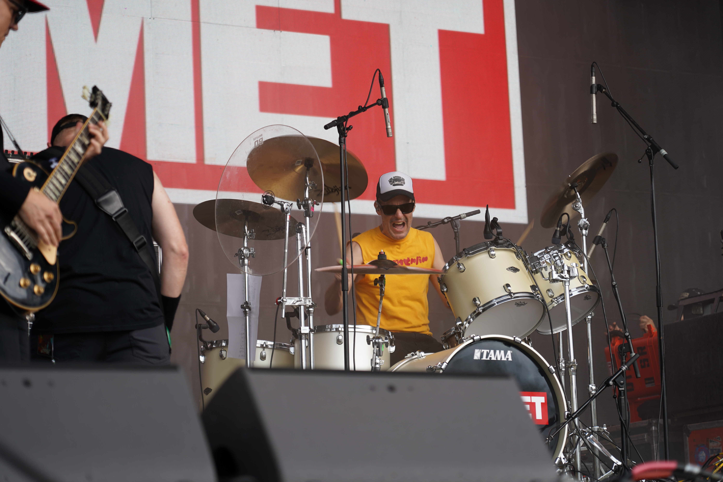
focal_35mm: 105
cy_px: 241
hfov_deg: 19.5
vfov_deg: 13.0
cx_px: 362
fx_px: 2109
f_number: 4
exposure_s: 1/160
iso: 100
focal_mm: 105
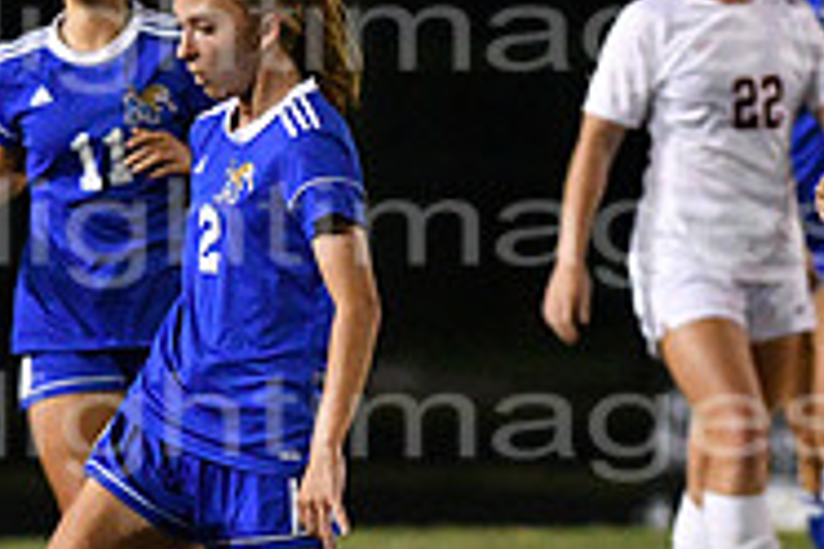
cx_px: 244
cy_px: 330
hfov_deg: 1.5
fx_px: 32042
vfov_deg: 1.0
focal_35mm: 1400
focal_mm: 300
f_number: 3.5
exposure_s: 1/640
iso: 10000
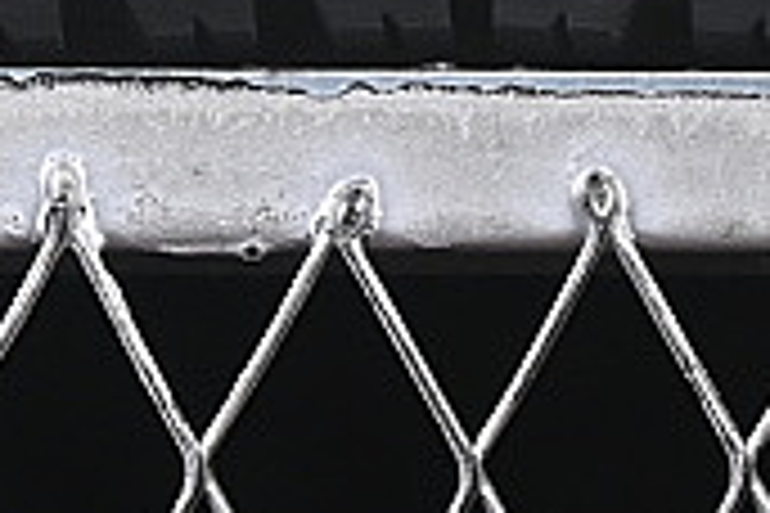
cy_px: -932
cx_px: 365
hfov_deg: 4.3
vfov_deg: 2.9
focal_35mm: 474
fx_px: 10138
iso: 160
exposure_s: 1/60
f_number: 6.3
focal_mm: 50
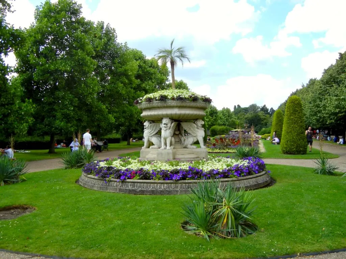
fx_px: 300
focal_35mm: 30
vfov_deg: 46.8
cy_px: 130
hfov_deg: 59.9
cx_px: 173
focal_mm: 5.4
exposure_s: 1/659
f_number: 3.5
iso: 160
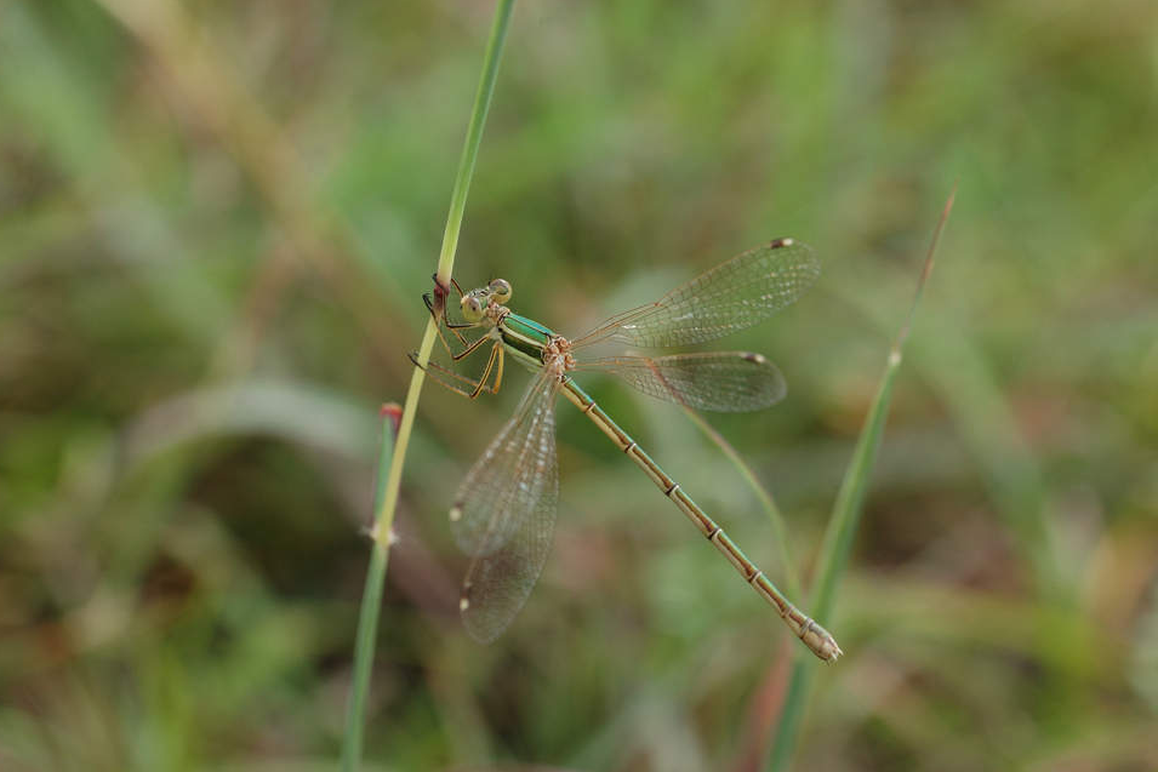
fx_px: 5099
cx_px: 577
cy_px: 385
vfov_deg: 8.7
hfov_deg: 13.0
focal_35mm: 159
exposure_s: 1/400
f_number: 8
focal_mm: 105
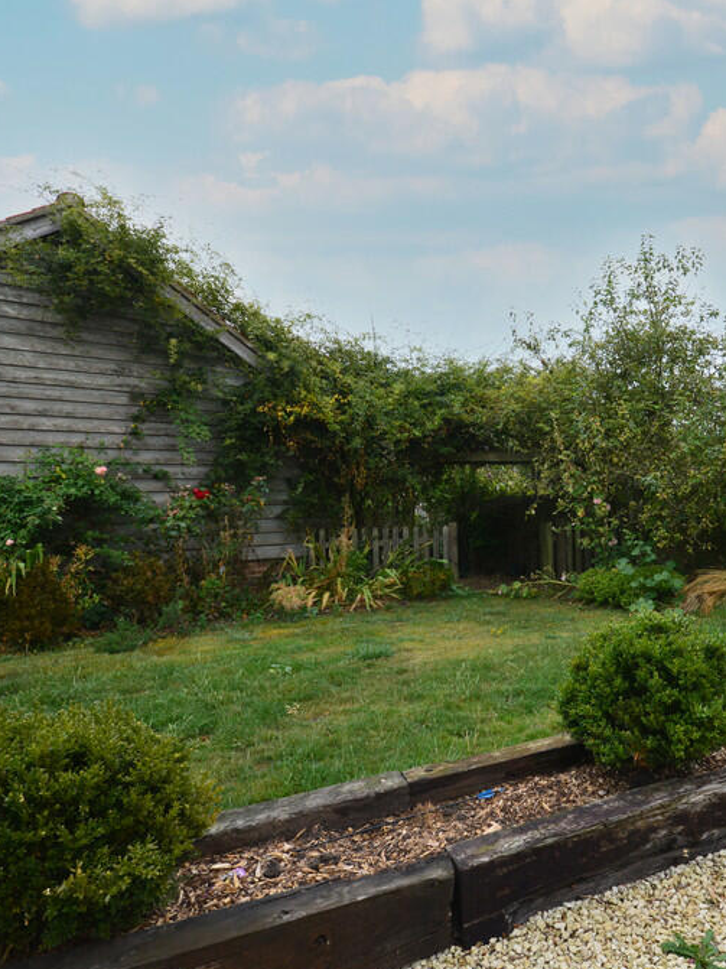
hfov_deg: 57.4
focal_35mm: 22
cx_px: 560
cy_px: 489
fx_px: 615
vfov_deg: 76.4
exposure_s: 1/80
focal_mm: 10
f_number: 8
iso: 400
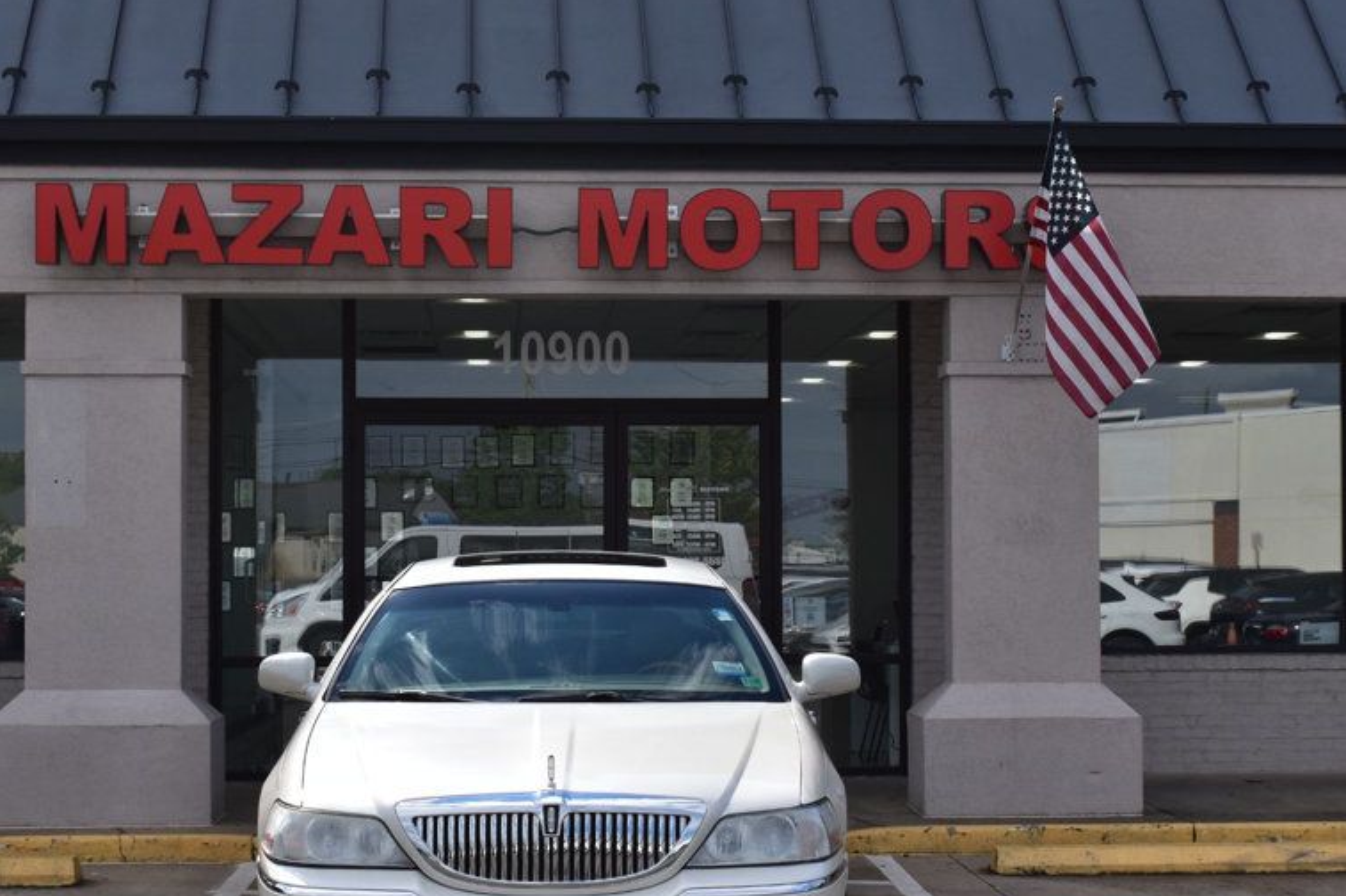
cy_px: 539
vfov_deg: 19.7
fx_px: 2579
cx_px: 677
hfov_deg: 29.3
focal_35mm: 69
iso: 360
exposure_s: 1/500
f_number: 11
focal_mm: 34
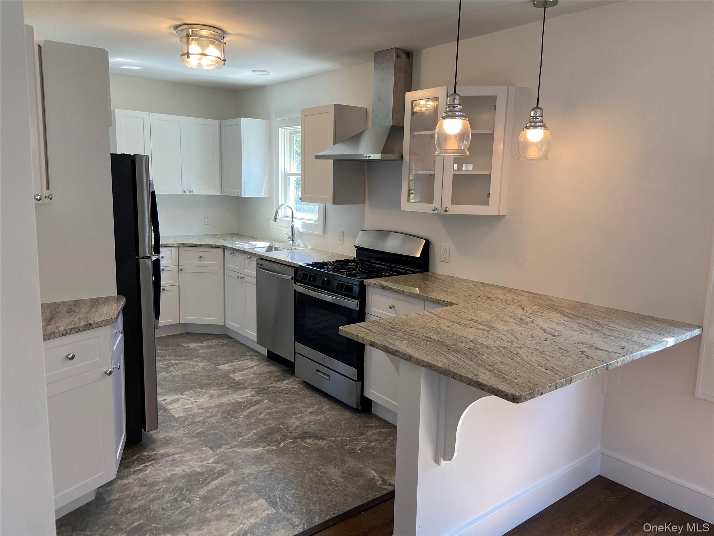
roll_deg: -1.3
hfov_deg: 67.3
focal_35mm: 26
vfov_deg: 53.1
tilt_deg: -8.7
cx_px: 357
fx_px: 536
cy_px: 268
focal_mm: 4.25
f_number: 1.8
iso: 100
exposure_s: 1/120
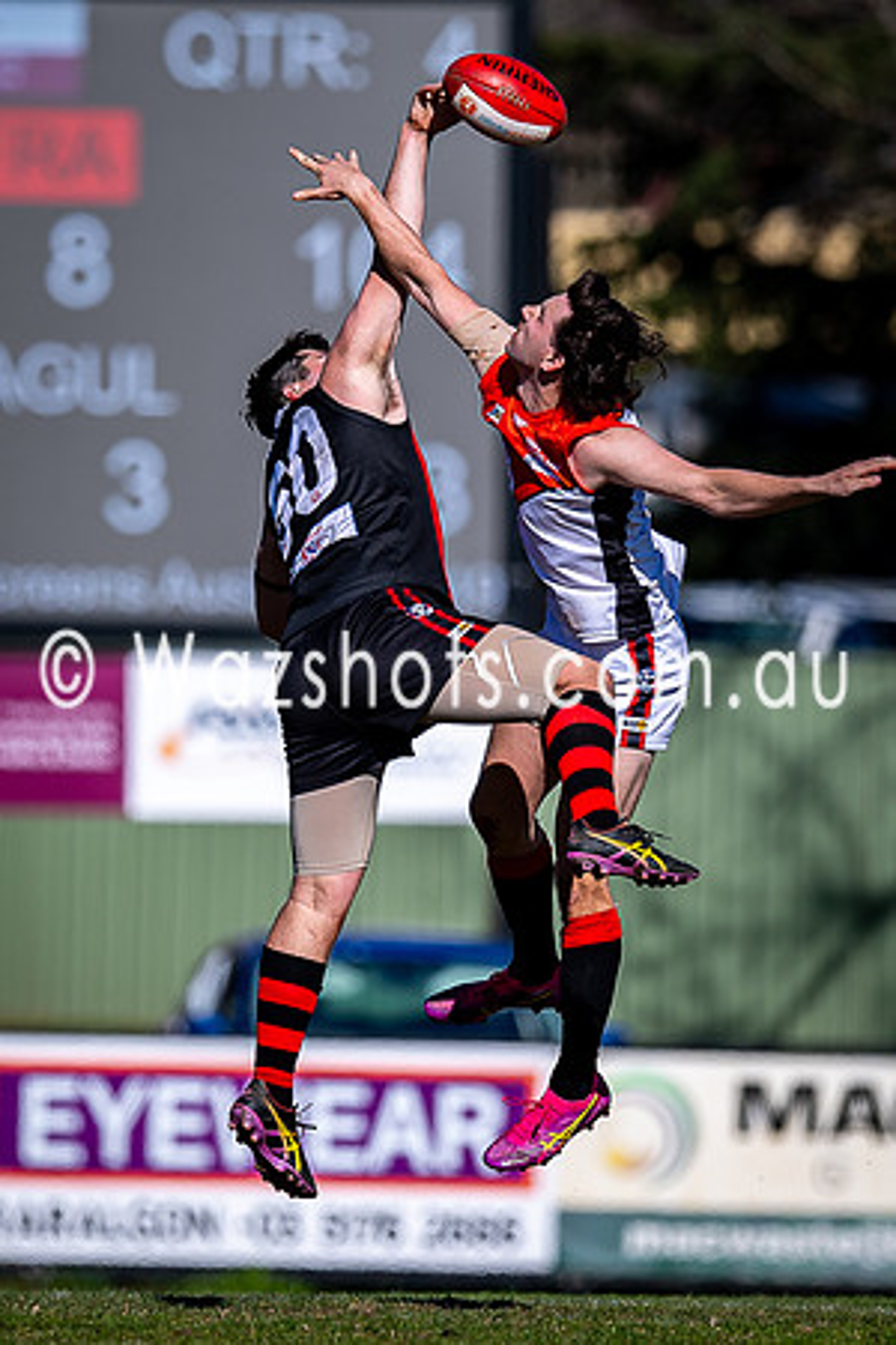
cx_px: 372
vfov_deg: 1.8
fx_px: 42364
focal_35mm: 1135
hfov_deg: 1.2
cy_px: 690
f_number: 4
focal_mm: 500
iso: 100
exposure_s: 1/2000
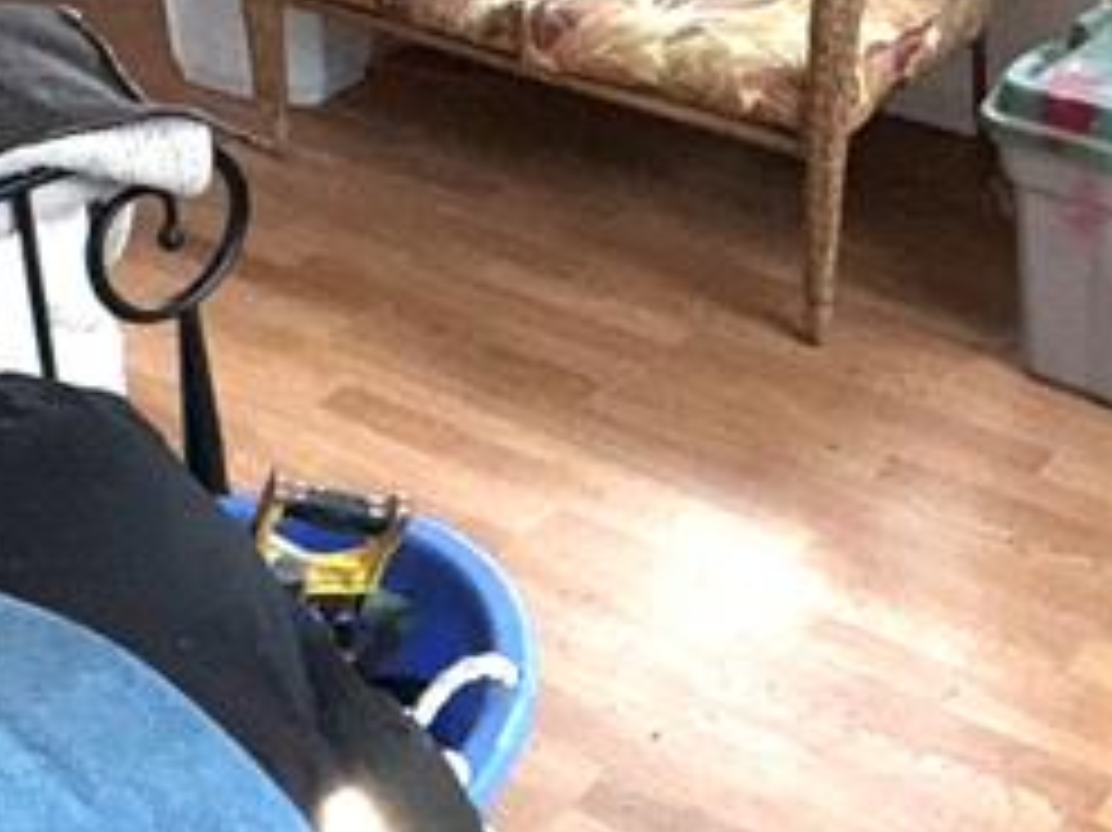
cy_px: -58
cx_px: 1049
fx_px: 1862
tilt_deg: -19.4
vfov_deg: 23.8
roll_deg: -2.0
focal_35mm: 58
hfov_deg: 31.3
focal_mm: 2.22
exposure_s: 1/122
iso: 50
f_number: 2.2
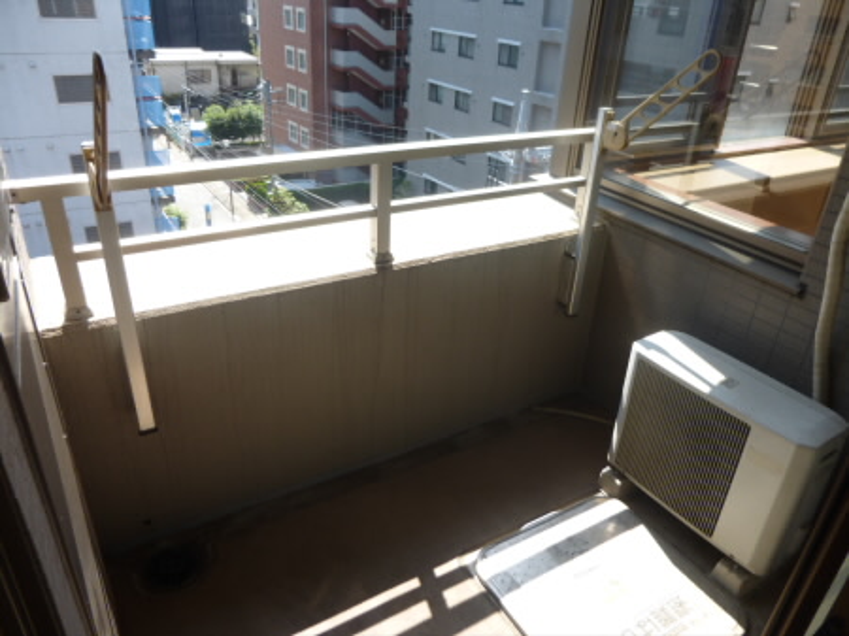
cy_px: 318
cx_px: 424
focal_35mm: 25
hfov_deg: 69.4
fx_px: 613
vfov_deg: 54.8
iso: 100
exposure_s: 1/320
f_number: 3.1
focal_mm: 4.5
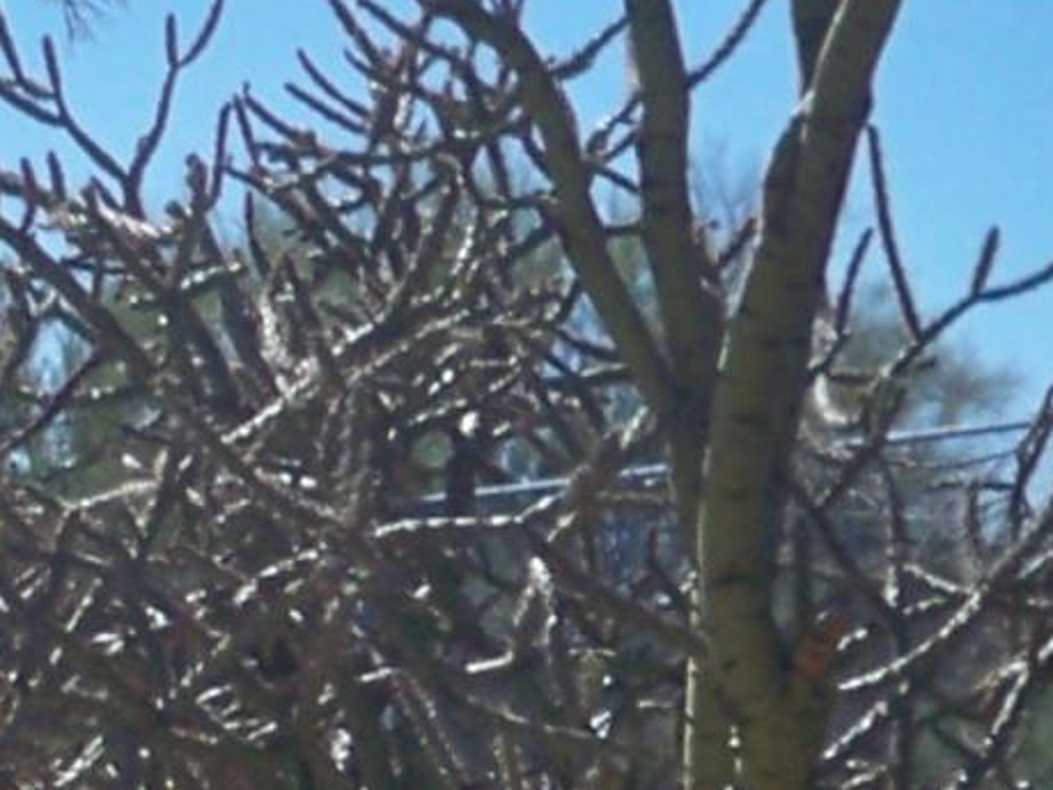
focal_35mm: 229
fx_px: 6964
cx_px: -947
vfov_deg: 6.5
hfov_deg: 8.3
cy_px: 388
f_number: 4.7
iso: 80
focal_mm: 6.3
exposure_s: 1/500
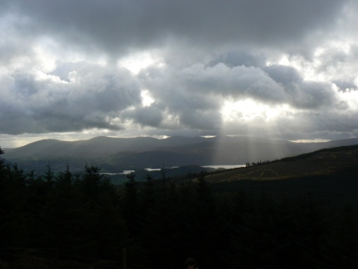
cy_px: 134
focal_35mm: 36
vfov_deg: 39.7
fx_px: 372
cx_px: 179
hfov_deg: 51.4
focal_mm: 6
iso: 80
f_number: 6.3
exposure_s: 1/400
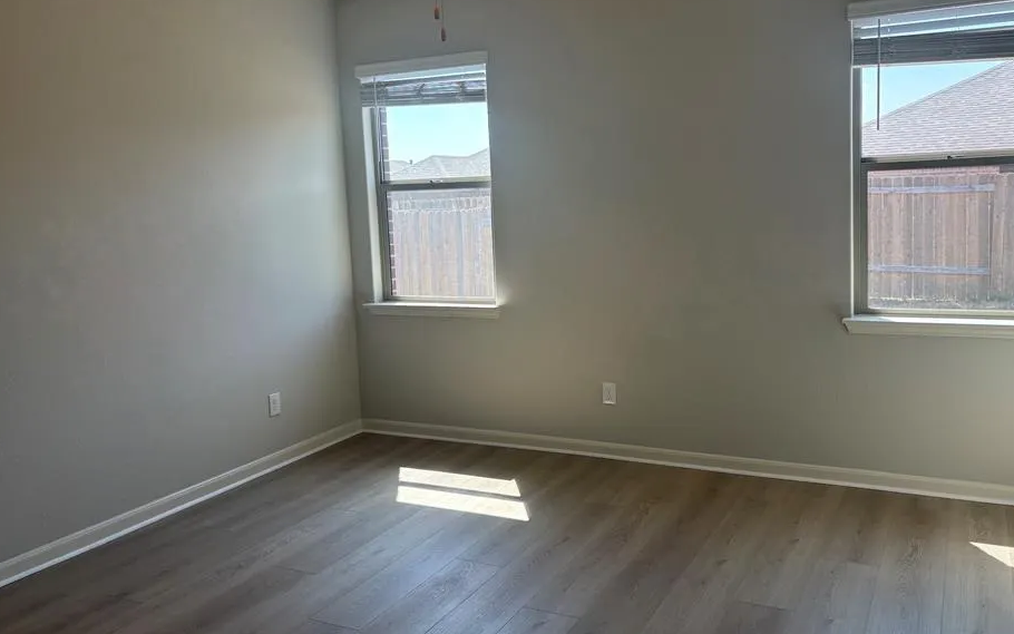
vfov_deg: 40.6
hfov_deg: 61.2
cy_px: 286
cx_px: 540
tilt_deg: -5.6
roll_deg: +2.9
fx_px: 857
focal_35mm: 31
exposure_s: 1/263
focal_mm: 5.96
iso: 64
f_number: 1.6
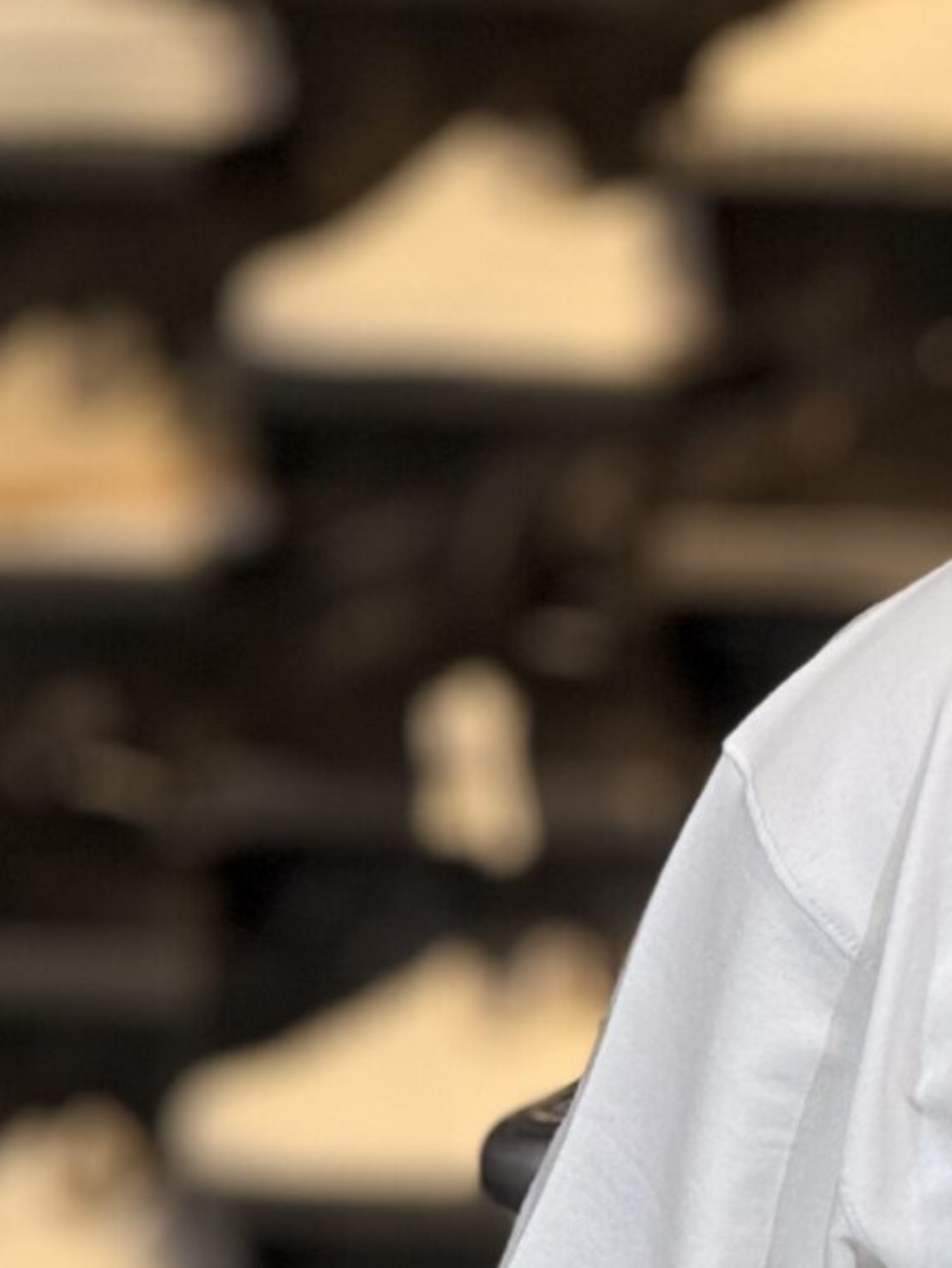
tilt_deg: -5.4
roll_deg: -1.1
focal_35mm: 408
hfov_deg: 3.6
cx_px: 1567
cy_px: 1492
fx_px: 14957
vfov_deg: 4.8
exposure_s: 1/100
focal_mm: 15.66
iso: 125
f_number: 2.8
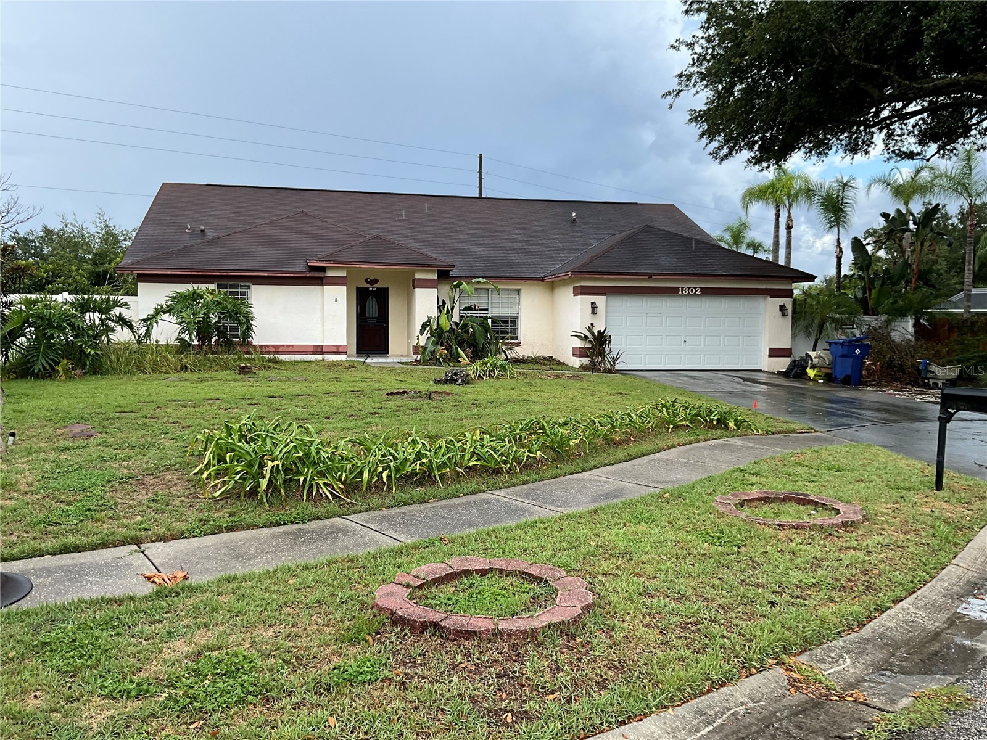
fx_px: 827
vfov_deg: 48.2
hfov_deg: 61.7
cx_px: 494
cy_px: 370
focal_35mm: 29
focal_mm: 3
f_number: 1.8
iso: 25
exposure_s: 1/657
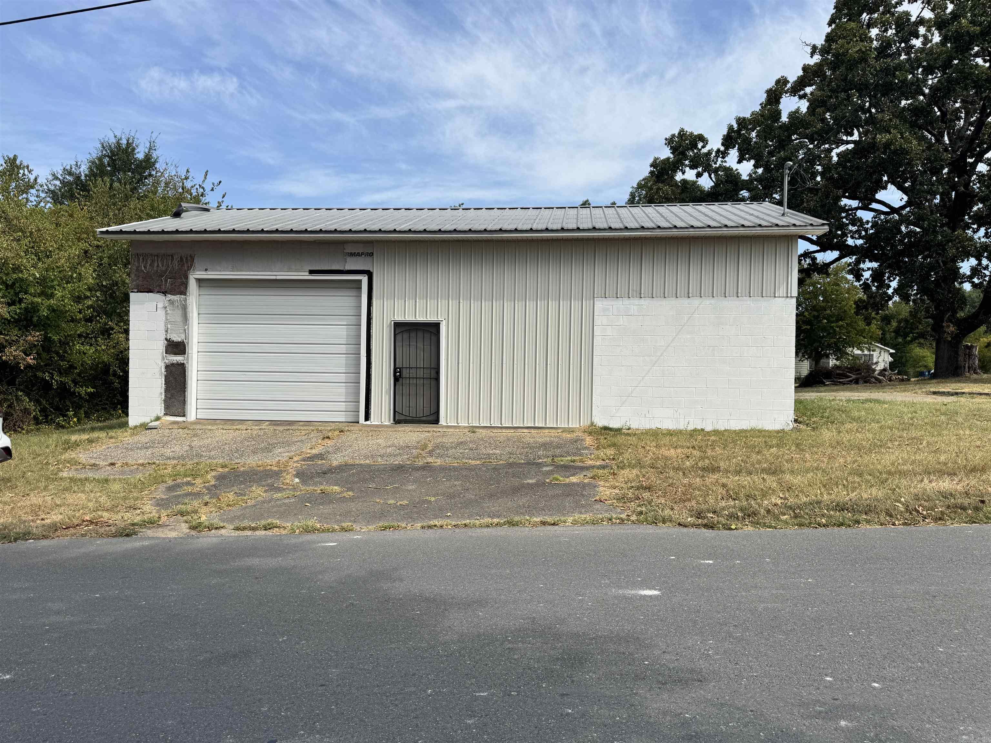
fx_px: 687
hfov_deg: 71.6
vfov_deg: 56.8
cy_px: 372
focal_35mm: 24
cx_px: 496
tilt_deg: -0.4
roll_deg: -1.0
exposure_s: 1/4608
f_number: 1.78
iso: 80
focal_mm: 6.76
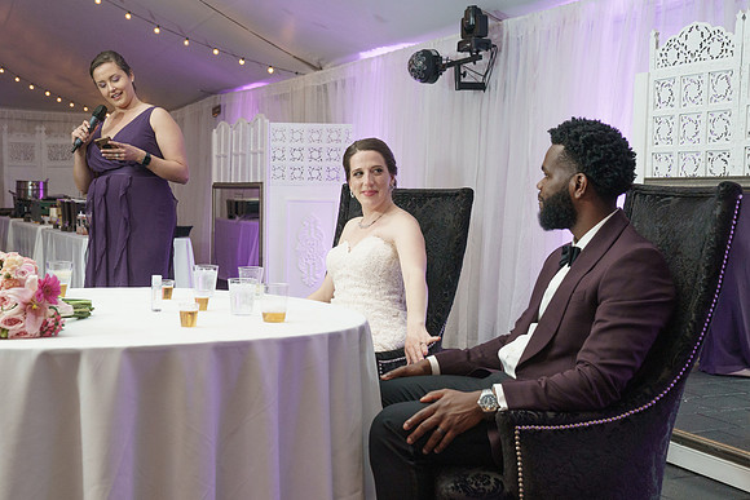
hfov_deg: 39.7
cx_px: 378
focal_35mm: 50
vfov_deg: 27.1
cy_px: 243
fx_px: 1038
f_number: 5.6
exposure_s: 1/100
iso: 2000
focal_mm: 47
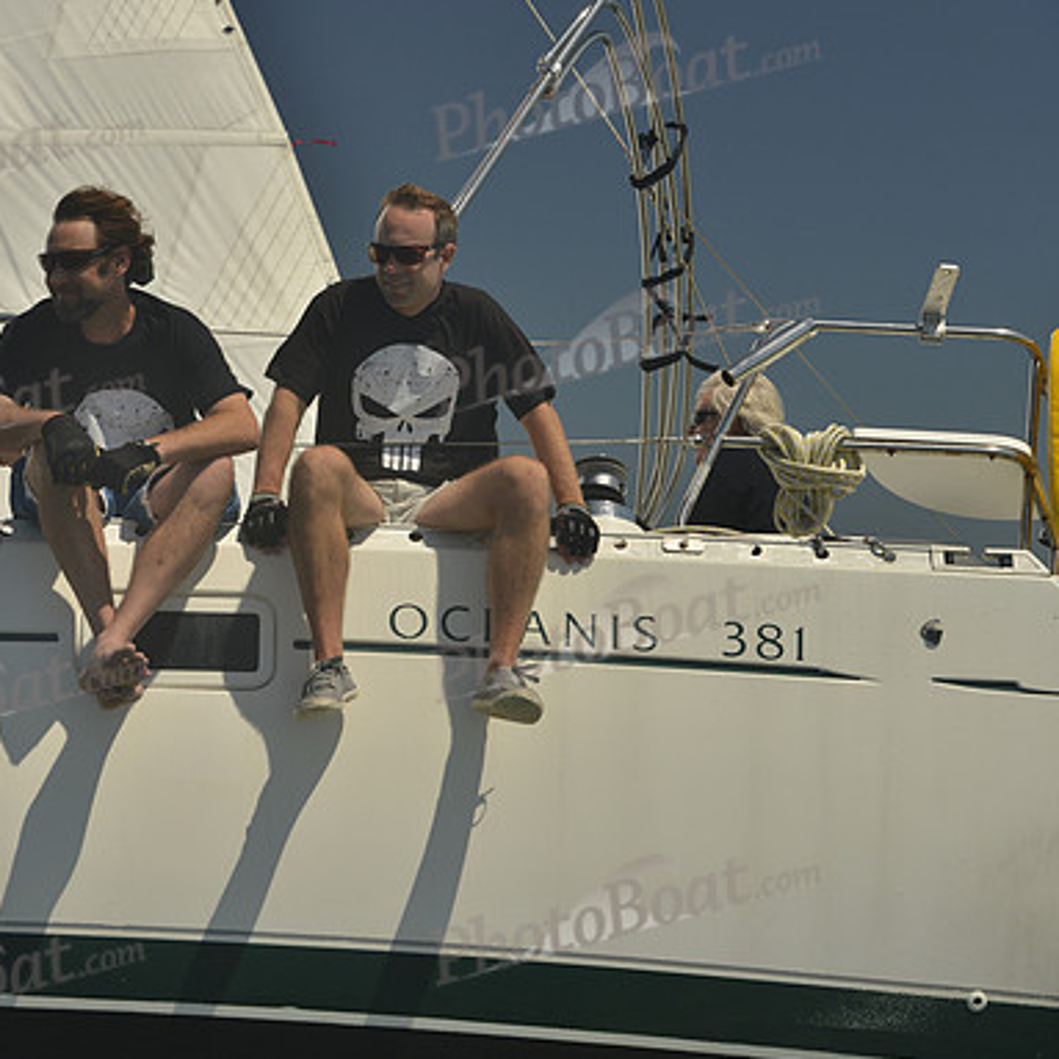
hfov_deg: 19.2
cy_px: 527
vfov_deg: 19.3
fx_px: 3115
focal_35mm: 90
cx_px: 290
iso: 280
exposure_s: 1/1000
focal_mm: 70
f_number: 9
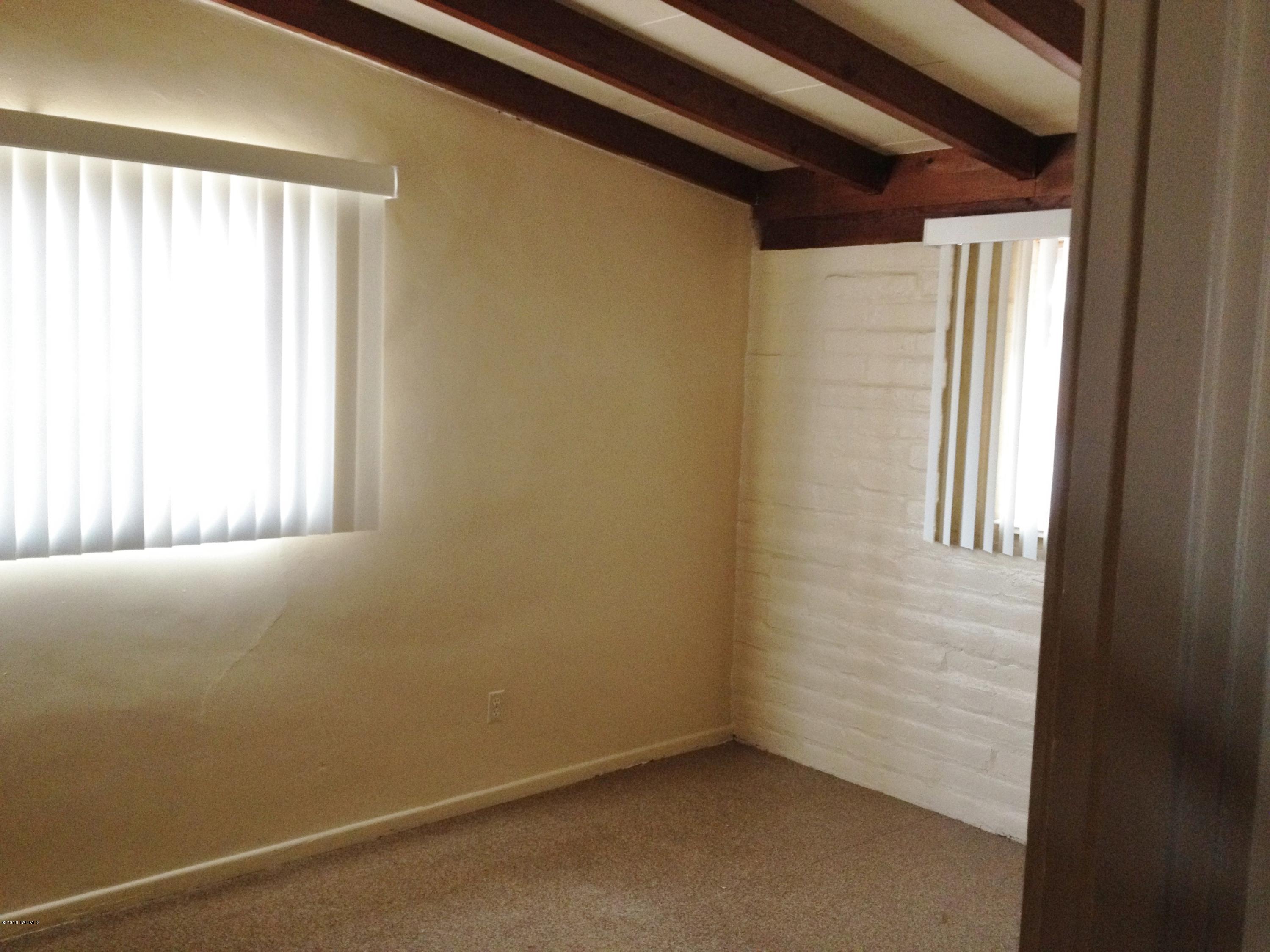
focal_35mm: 35
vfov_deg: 40.7
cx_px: 635
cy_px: 476
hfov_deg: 52.6
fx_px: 1284
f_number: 2.4
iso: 250
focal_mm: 4.28
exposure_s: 1/20
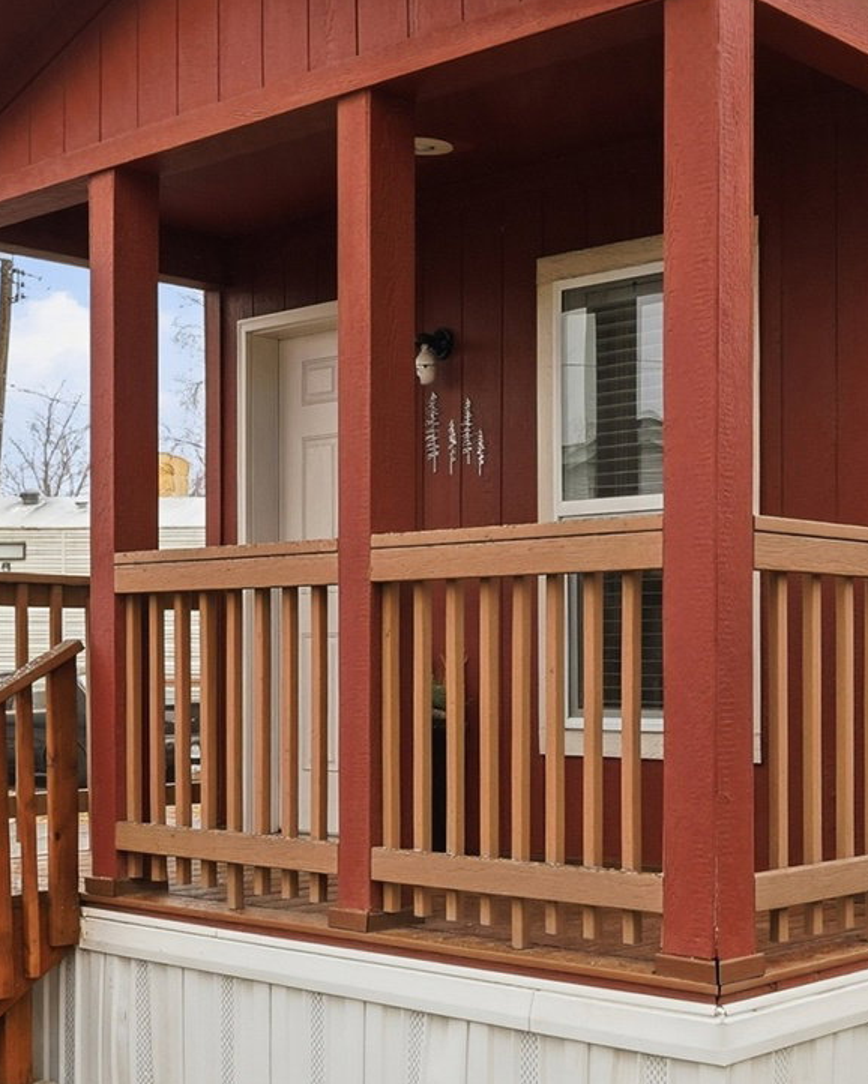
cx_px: 737
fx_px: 1669
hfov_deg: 28.3
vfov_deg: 35.8
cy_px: 658
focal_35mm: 52
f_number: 16
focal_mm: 16
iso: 50
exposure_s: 1/30
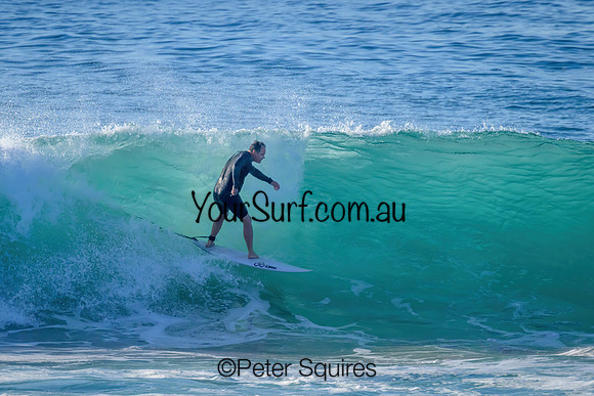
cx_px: 290
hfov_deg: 2.2
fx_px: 15370
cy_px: 197
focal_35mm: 931
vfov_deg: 1.5
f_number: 11
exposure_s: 1/2000
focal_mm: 800
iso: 1400
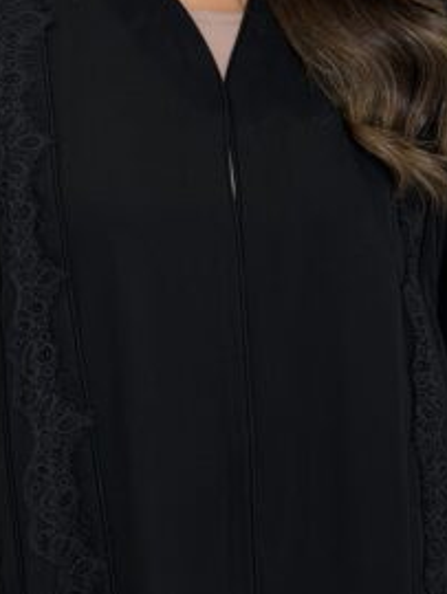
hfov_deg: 10.4
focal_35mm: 142
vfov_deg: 13.9
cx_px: 328
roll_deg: +0.1
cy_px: 398
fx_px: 2441
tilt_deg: -6.9
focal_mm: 6.76
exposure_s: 1/304
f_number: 1.78
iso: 64
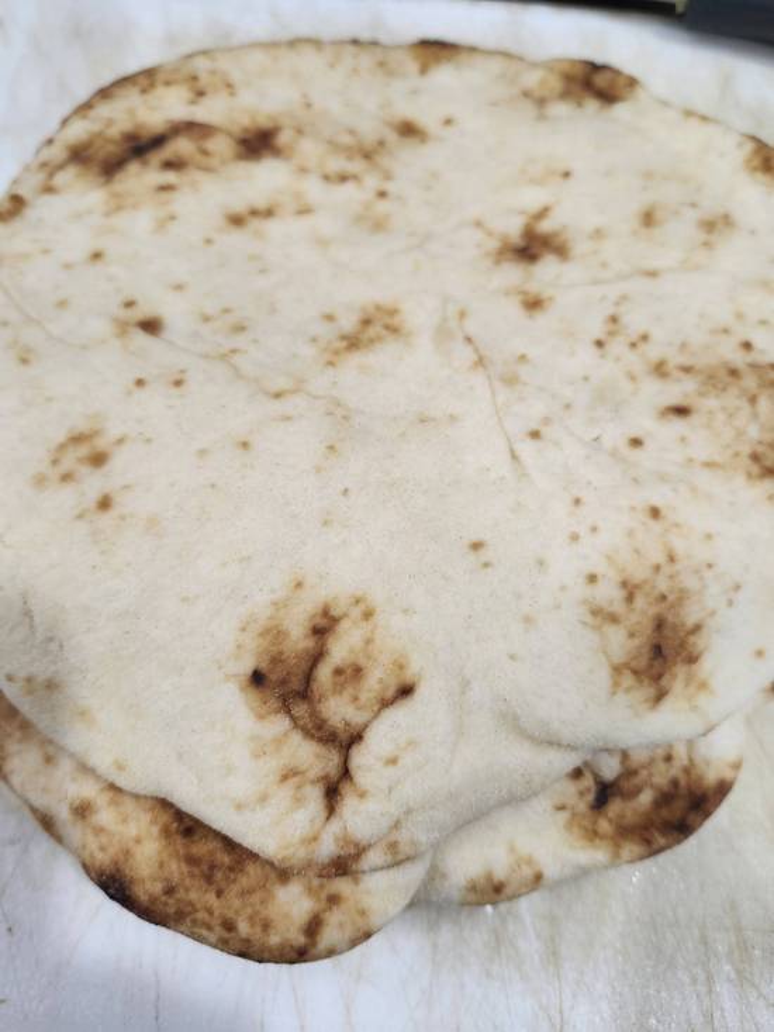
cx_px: 387
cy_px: 516
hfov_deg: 58.9
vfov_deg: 73.9
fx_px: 685
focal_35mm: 23
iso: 400
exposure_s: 1/120
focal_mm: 5.54
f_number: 1.8
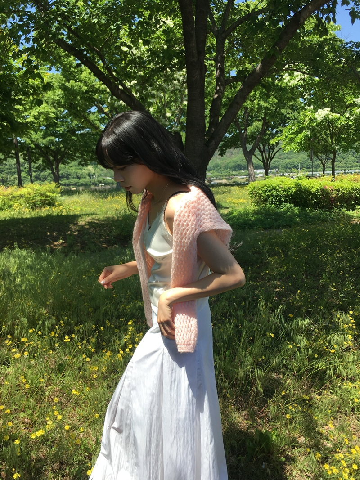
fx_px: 402
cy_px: 240
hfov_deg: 48.2
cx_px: 180
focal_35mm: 29
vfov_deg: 61.7
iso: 25
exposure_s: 1/874
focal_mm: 4.15
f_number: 2.2
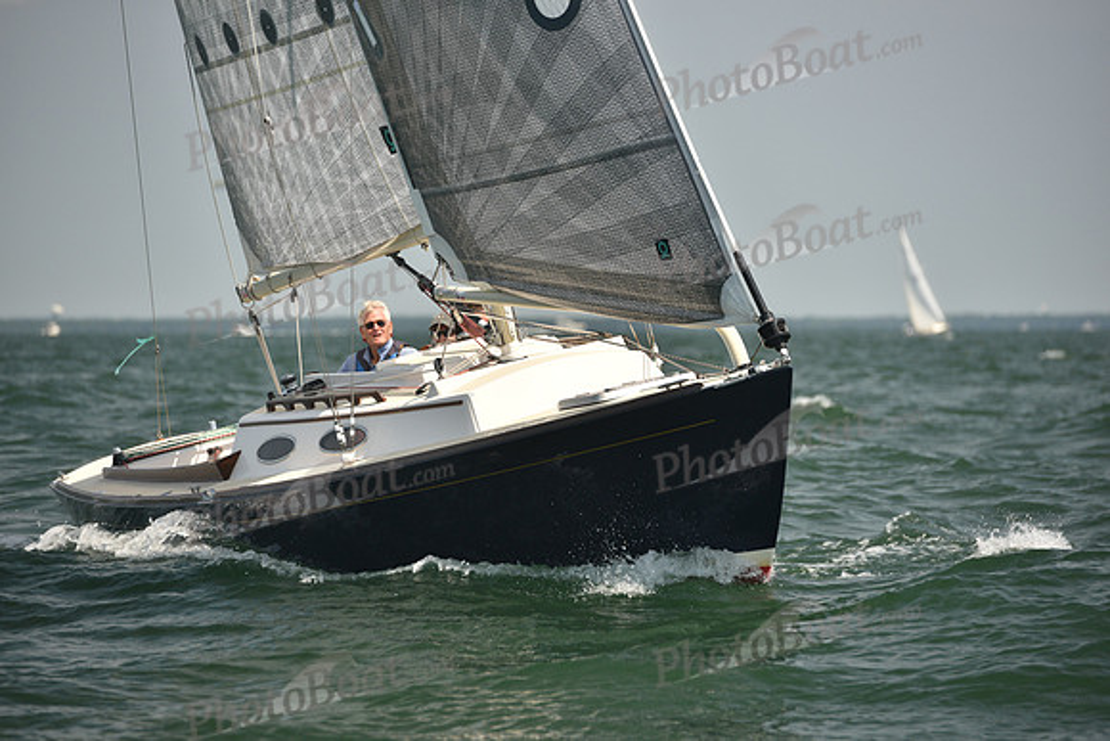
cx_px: 555
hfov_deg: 10.3
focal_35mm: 200
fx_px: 6168
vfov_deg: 6.9
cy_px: 370
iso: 320
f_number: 5
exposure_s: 1/1250
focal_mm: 200
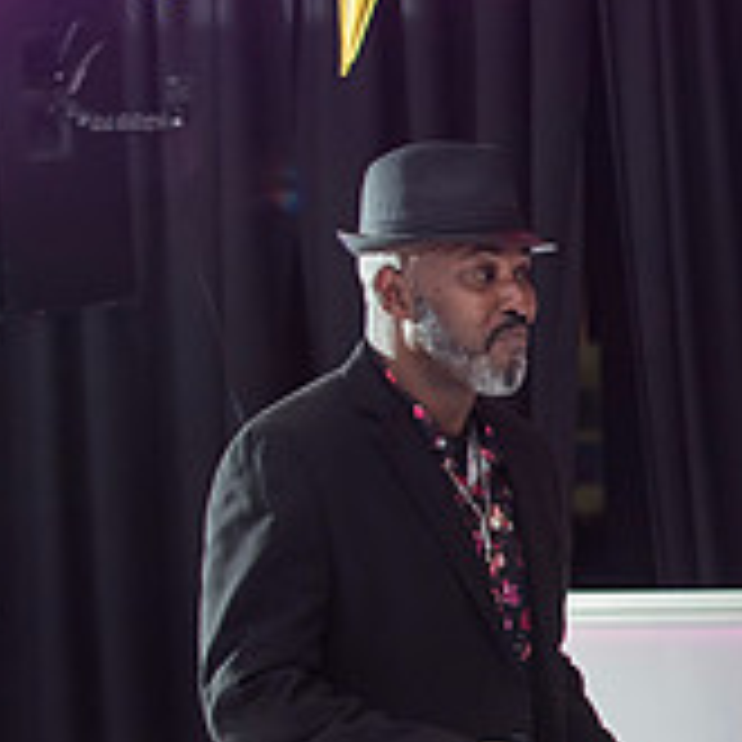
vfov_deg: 7.2
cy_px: 499
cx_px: 1154
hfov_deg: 7.1
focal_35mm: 242
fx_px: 5869
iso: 1000
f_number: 4
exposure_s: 1/100
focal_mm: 78
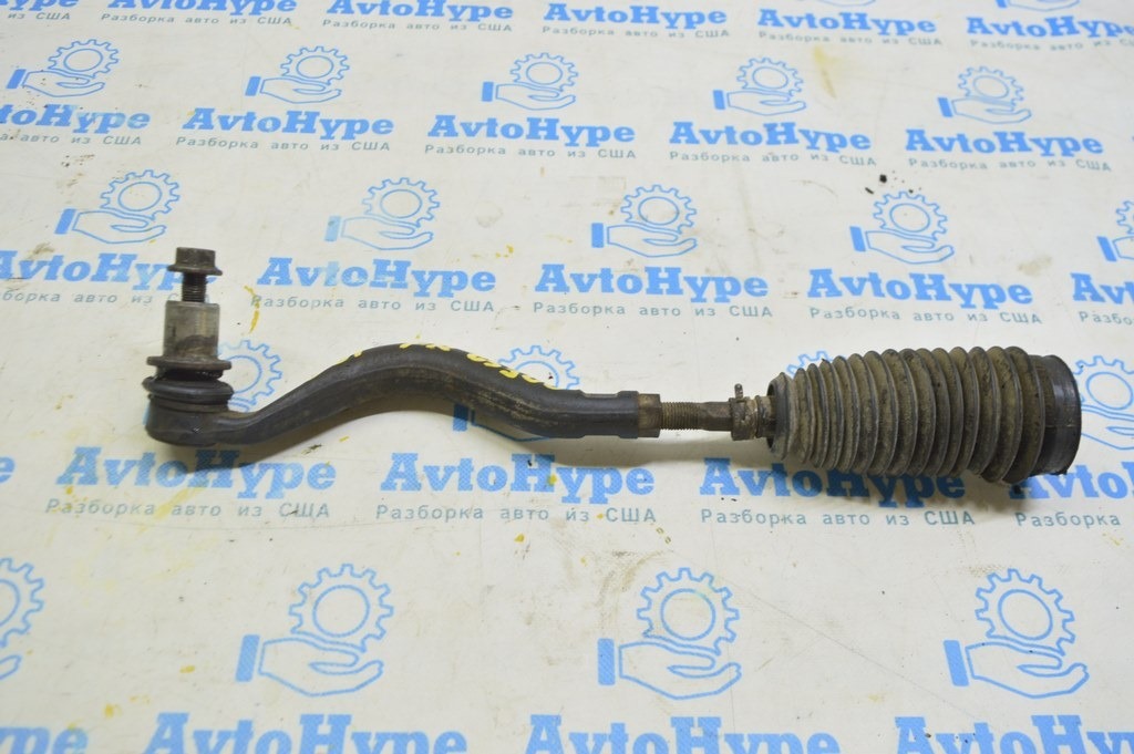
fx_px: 1039
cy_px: 377
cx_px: 567
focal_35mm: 33
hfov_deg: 57.3
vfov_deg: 39.9
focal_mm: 22
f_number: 5.6
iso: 400
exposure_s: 1/20
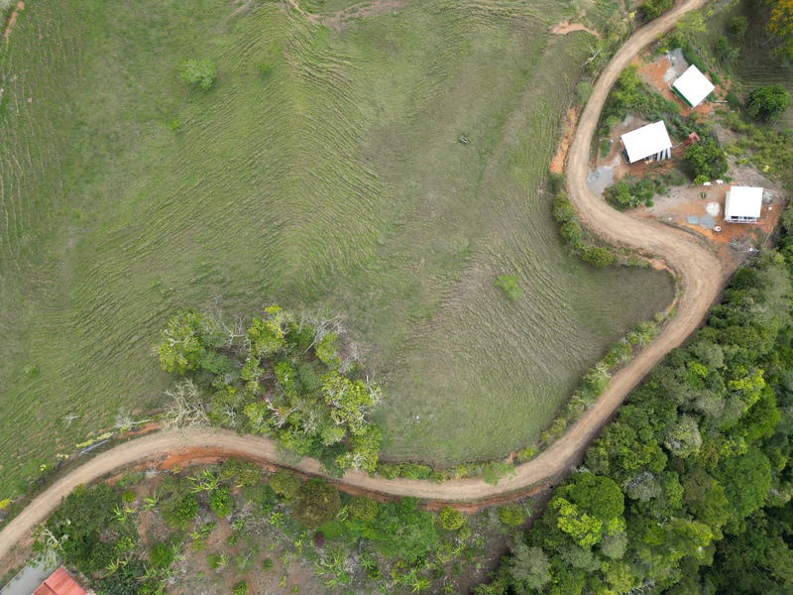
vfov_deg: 56.8
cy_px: 298
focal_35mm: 24
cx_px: 396
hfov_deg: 71.6
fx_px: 550
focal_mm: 6.72
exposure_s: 1/640
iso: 100
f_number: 1.7
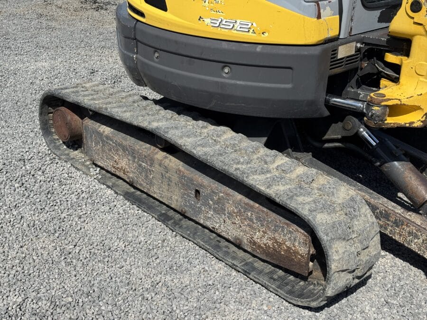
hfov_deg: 39.7
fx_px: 592
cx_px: 214
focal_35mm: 48
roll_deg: +0.2
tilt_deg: -24.3
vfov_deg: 30.3
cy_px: 160
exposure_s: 1/4975
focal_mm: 6.76
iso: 64
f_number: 1.78
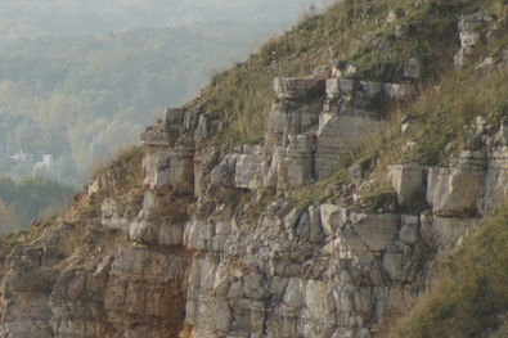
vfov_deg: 1.7
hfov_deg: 2.6
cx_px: -69
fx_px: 11086
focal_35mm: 786
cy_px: 240
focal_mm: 230
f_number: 5.6
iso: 125
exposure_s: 1/400
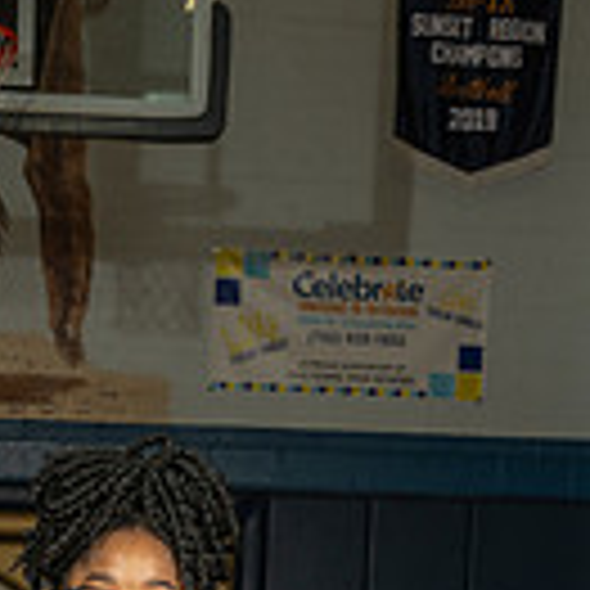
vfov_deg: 14.4
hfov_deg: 15.6
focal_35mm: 111
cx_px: 117
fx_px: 2140
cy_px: 946
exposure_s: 1/200
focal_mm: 38
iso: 160
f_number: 7.1
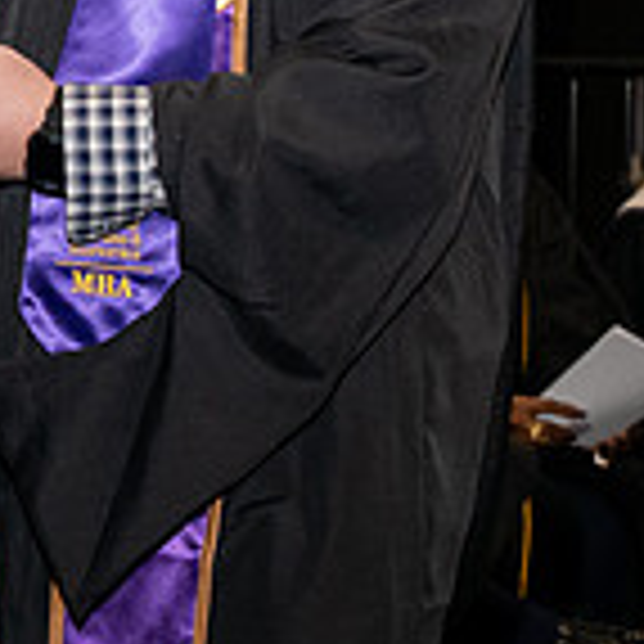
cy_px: -146
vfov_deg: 7.2
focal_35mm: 242
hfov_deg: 7.1
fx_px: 5094
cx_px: -338
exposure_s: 1/200
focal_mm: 70
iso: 1600
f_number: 5.6
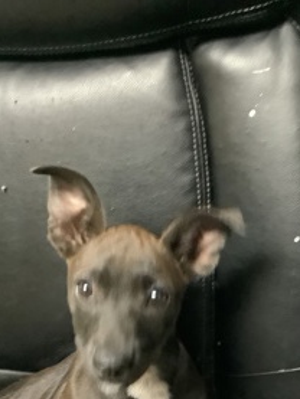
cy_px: 301
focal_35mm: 47
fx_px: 543
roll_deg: +5.5
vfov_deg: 39.3
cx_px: 221
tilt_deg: -35.2
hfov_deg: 30.4
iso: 800
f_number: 2.4
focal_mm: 3.3
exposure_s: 1/15
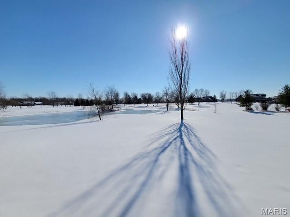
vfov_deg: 89.9
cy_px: 108
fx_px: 109
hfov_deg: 106.2
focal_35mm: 13
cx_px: 145
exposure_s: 1/5335
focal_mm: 2.2
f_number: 2.2
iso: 50
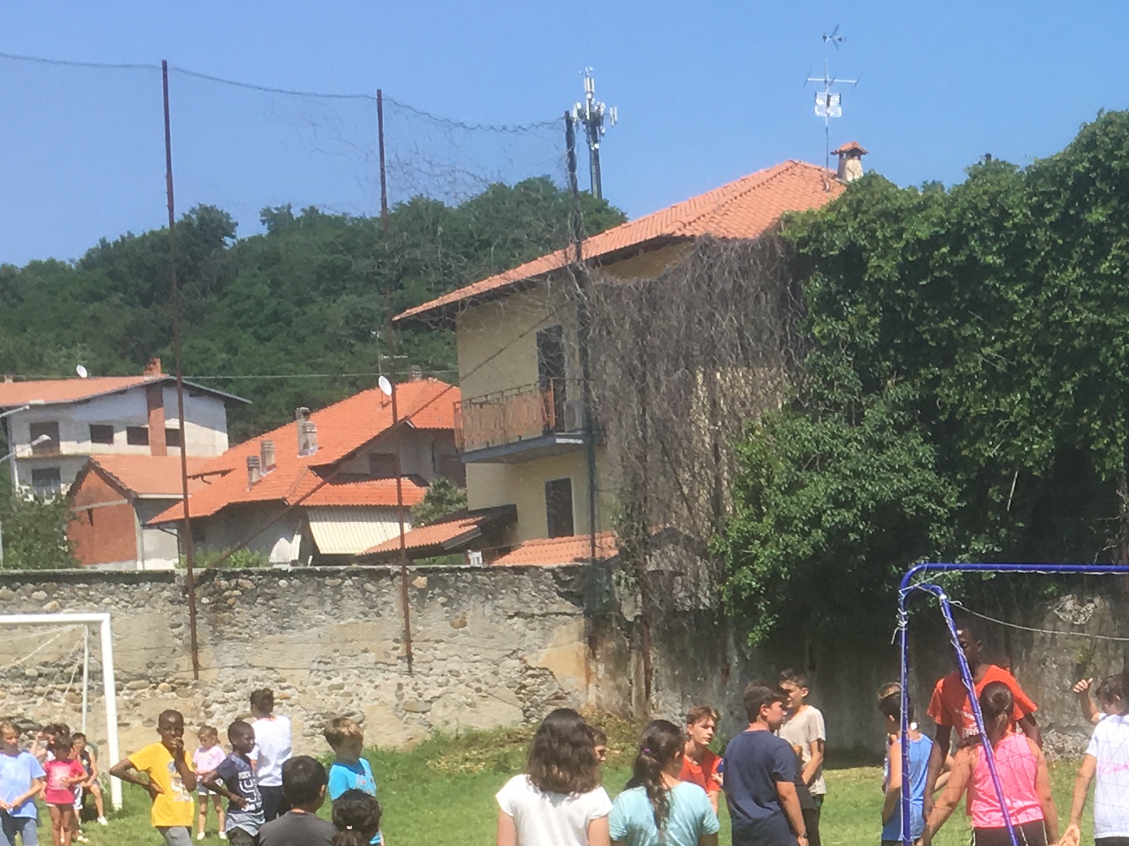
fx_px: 2838
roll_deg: +2.9
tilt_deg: -4.4
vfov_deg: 16.7
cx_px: 1268
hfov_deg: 21.3
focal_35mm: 87
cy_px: 808
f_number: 2.2
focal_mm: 4.15
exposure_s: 1/1183
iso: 25
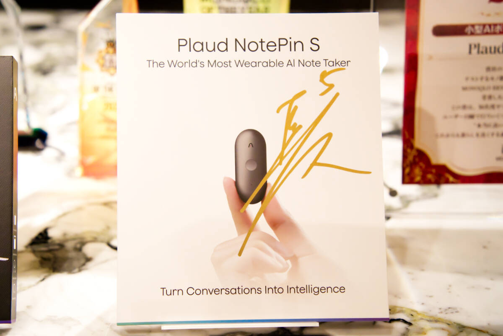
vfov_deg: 8.3
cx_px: 252
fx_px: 2319
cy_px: 168
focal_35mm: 166
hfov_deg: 12.4
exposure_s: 1/60
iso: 12800
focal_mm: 166
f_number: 5.6
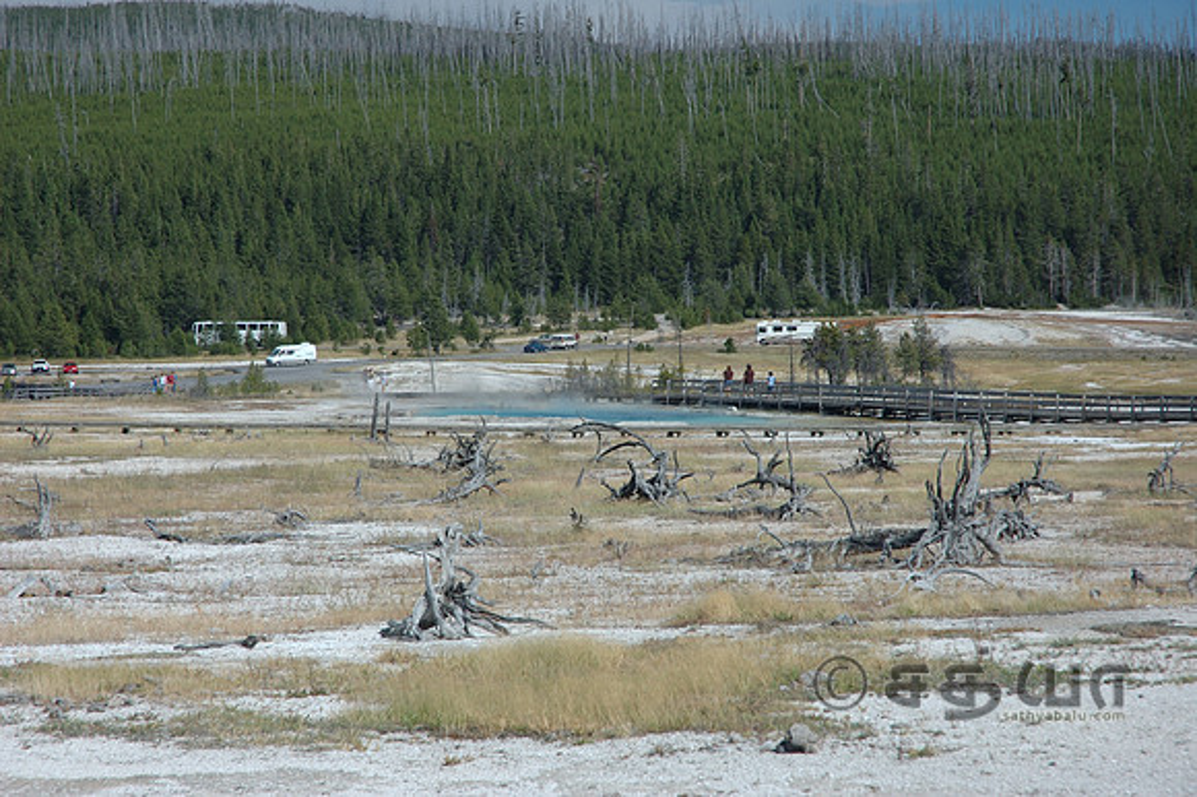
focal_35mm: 105
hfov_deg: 19.5
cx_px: 598
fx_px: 3489
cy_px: 398
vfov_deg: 13.0
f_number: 8
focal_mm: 70
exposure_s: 1/200
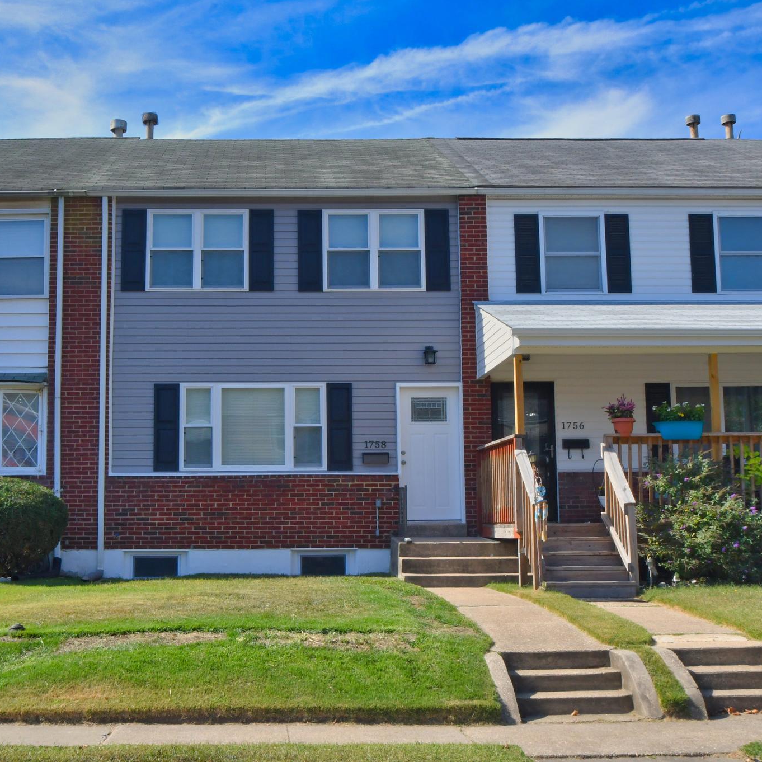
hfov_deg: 36.6
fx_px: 1146
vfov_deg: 36.8
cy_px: 381
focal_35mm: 46
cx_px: 289
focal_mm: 24
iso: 500
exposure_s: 1/200
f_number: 22
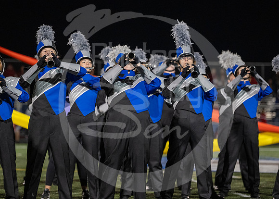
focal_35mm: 203
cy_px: 78
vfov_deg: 7.1
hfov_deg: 9.9
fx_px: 1604
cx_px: 141
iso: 4000
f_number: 2.8
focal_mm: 155
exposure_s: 1/500
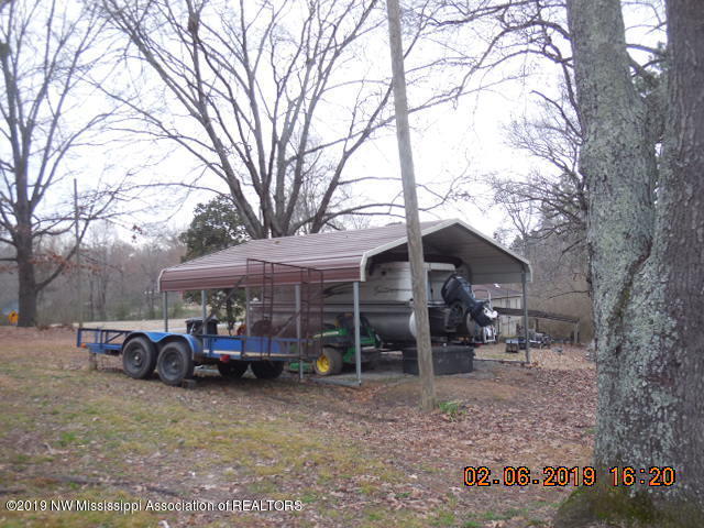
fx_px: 813
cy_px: 264
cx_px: 352
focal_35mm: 40
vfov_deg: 36.0
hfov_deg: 46.8
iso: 125
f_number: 3.6
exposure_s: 1/30
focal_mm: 7.1
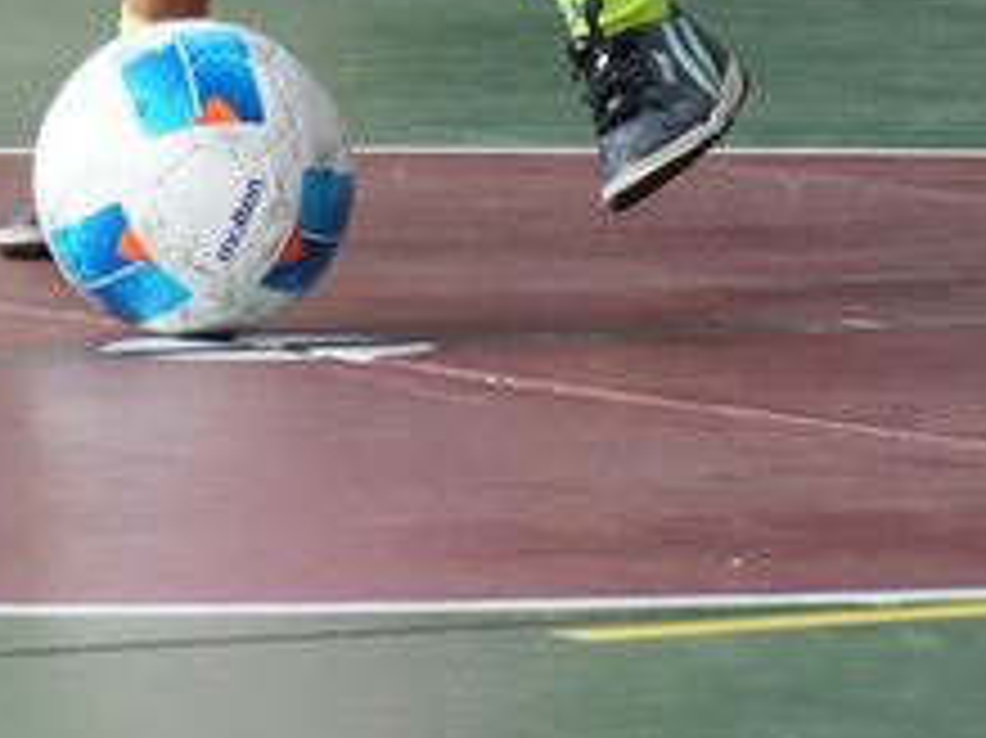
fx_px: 25371
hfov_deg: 2.2
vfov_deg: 1.7
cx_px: 176
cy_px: -686
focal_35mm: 891
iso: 1250
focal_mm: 135
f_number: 5.6
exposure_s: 1/500
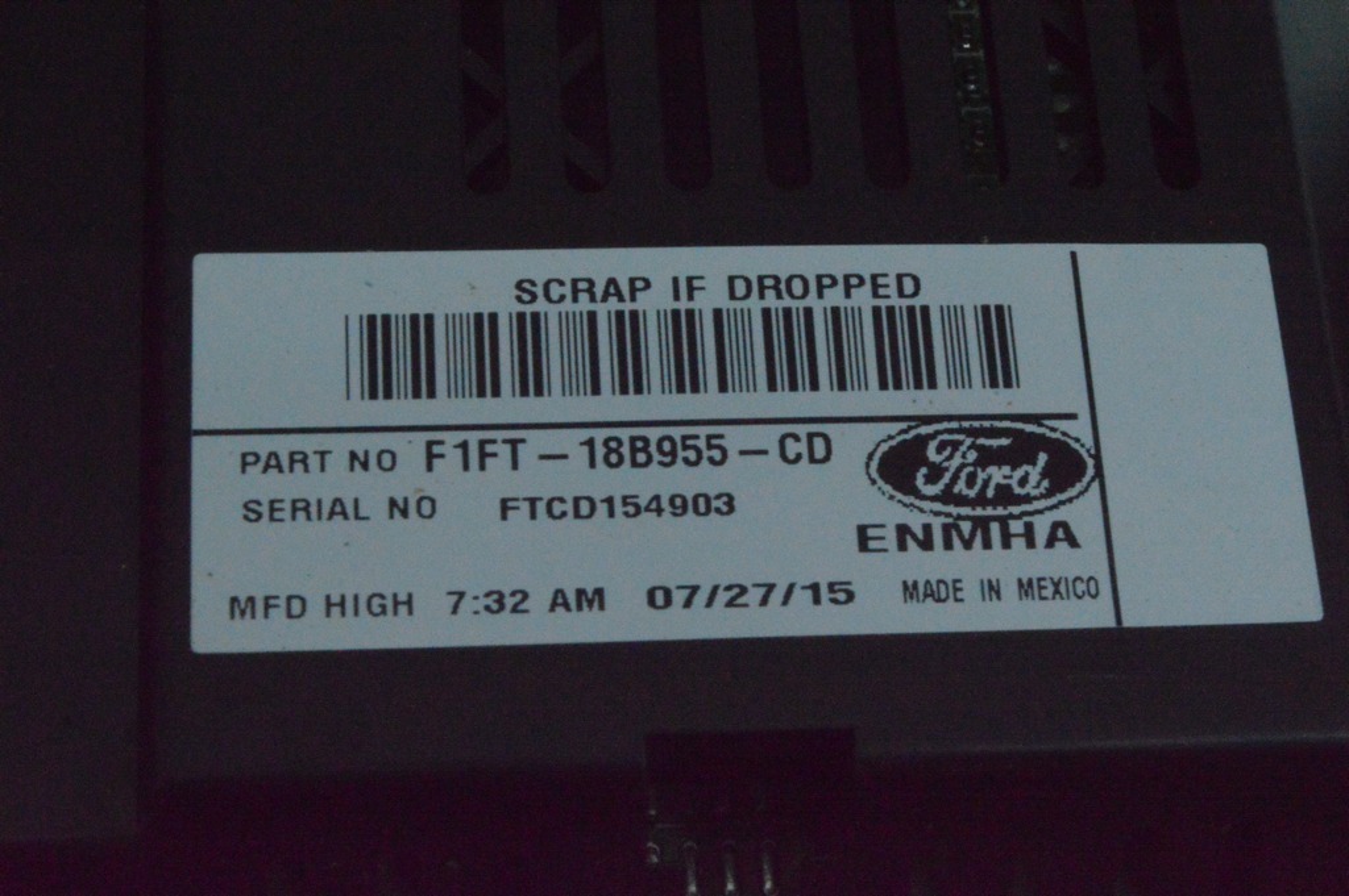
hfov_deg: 26.0
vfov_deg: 17.5
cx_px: 674
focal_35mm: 78
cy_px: 448
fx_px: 2920
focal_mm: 52
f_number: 36
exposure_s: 1/80
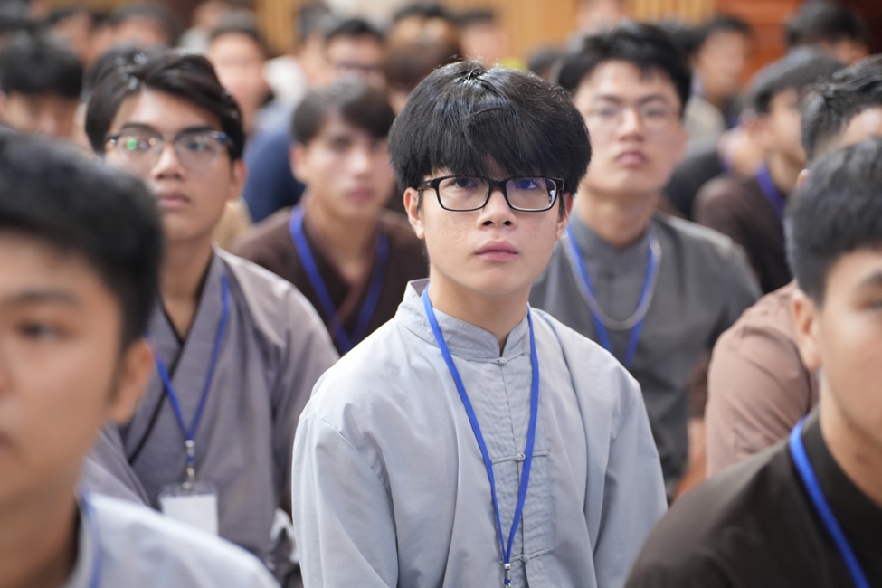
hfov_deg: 21.2
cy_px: 294
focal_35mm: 96
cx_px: 441
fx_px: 2352
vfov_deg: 14.3
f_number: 2.8
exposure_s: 1/100
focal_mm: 96
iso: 4000
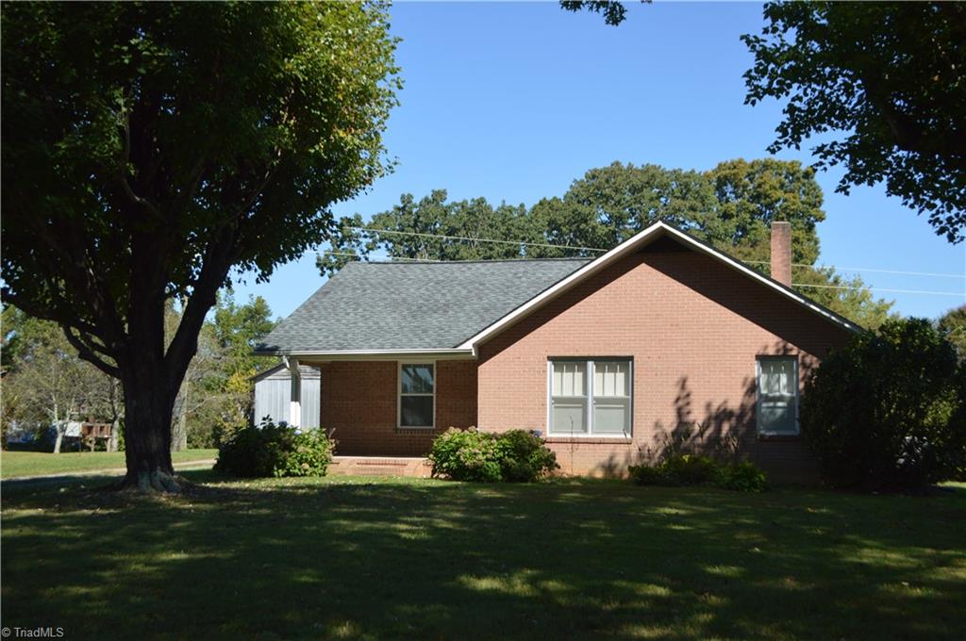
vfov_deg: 29.8
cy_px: 320
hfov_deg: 43.7
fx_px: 1206
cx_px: 483
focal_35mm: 45
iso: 100
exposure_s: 1/500
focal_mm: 30
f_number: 4.5
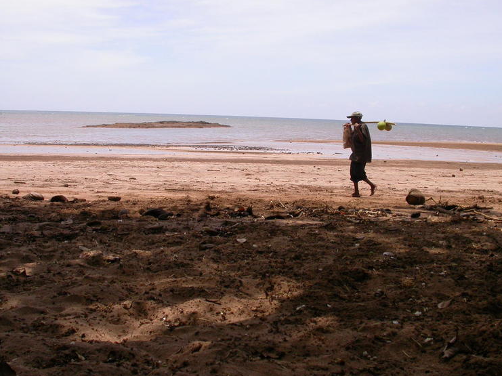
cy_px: 186
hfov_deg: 47.9
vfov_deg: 36.8
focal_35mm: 39
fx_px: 565
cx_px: 257
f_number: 7.5
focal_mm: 7.85
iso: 100
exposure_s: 1/355
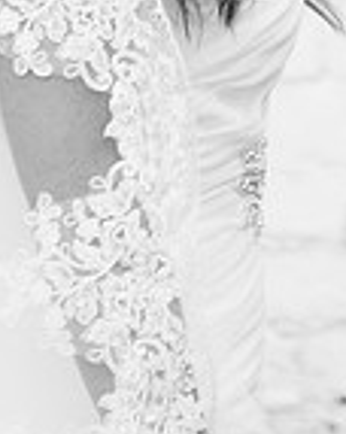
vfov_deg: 2.5
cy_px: -175
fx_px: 10095
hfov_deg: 2.0
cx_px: 496
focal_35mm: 787
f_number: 2.8
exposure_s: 1/500
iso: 200
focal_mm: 170
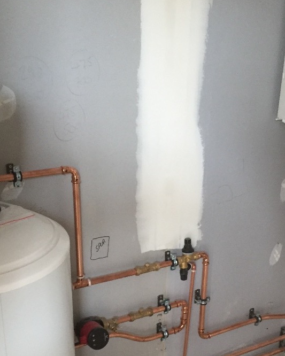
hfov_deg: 29.7
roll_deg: -2.6
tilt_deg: -22.6
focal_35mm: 51
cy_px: 244
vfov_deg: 36.2
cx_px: 143
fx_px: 538
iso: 160
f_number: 2.2
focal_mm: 4.15
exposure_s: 1/30
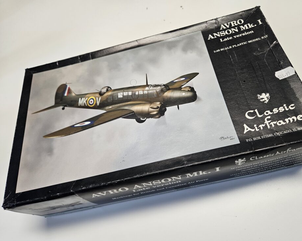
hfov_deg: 67.9
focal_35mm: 25
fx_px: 223
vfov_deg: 56.8
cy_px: 125
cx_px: 166
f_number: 1.8
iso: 250
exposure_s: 1/120
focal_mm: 5.4
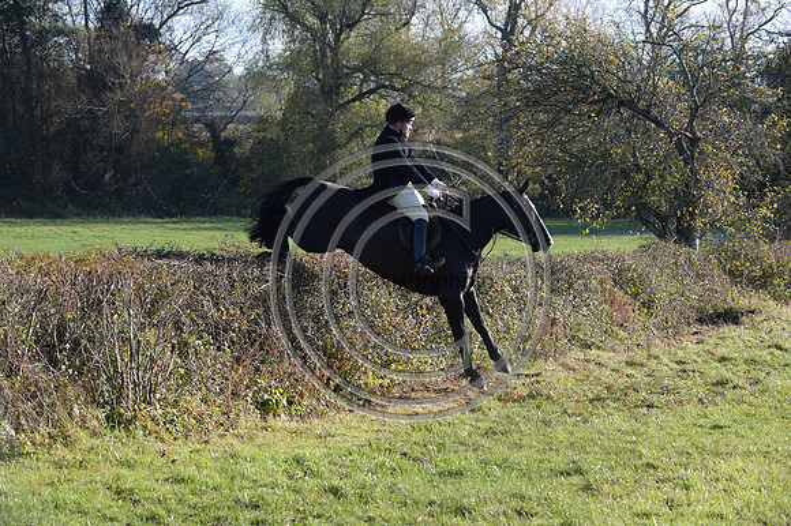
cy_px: 263
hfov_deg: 21.5
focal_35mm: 95
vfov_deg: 14.4
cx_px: 396
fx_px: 2086
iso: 1000
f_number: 5.6
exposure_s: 1/1250
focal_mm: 95
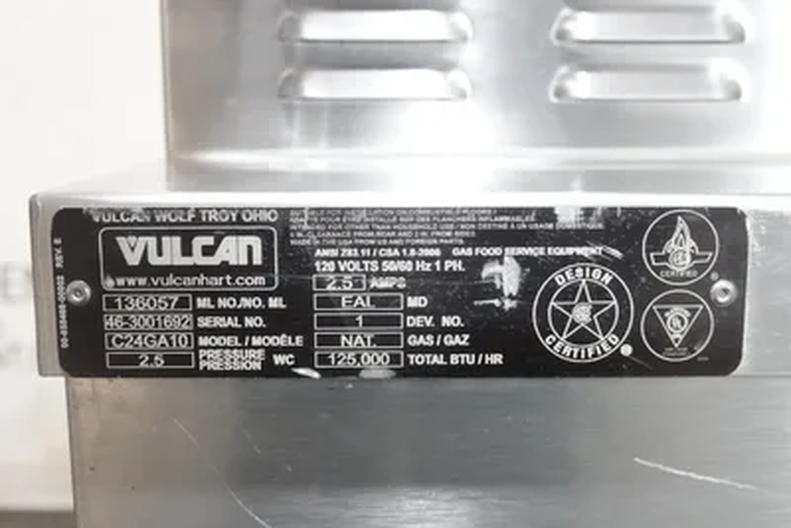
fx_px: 989
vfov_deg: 29.9
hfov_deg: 43.6
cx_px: 396
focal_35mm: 45
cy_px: 264
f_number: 4
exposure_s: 1/50
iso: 3200
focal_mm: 16.54
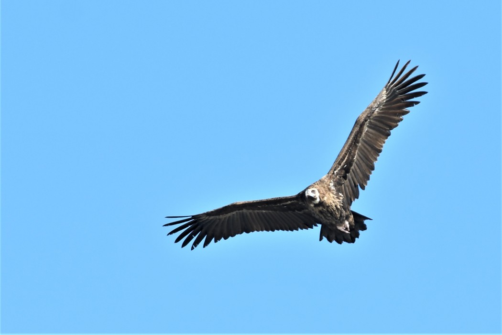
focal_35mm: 630
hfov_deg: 3.3
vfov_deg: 2.2
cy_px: 168
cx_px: 251
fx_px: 8784
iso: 220
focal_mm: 420
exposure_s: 1/640
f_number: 5.6
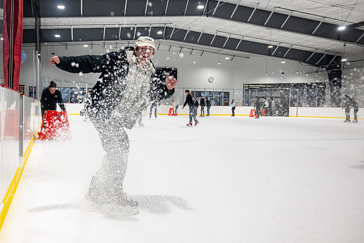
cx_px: 131
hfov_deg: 57.1
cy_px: 120
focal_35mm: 33
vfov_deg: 40.5
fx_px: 329
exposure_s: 1/800
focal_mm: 24
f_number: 4
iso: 3200
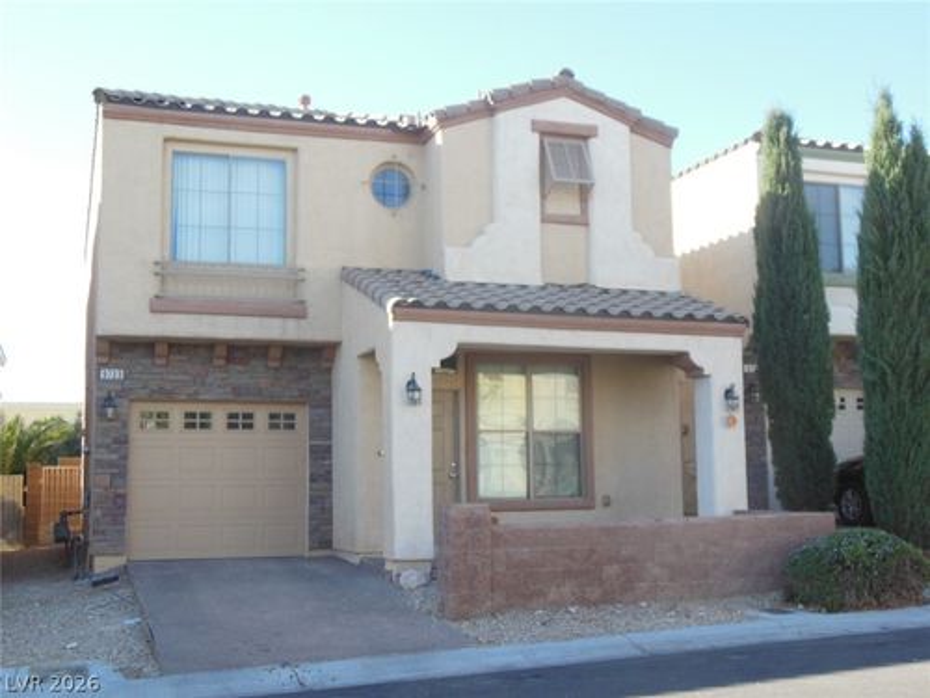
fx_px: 1155
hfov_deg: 43.9
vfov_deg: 33.6
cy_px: 349
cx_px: 465
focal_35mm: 43
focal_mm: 7.7
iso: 125
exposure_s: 1/250
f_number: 3.8
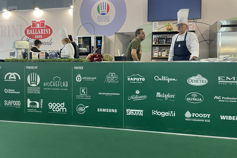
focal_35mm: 30
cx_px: 111
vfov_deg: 43.6
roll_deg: +0.3
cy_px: 72
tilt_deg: -1.0
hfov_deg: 61.9
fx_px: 197
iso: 100
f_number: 1.6
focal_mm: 4.2
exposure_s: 1/49
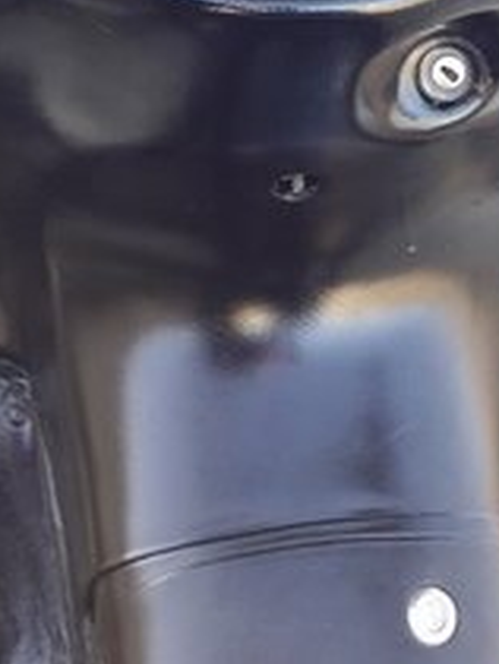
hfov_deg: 22.1
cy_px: -111
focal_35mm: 66
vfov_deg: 26.4
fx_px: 1266
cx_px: 376
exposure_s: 1/50
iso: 50
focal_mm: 3.7
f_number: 1.9
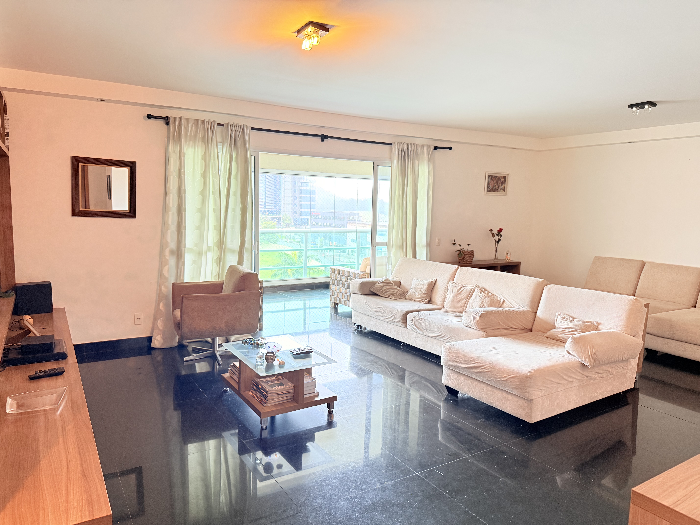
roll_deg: -0.8
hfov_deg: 71.6
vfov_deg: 56.8
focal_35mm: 24
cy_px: 262
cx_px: 350
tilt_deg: -6.8
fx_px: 485
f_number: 1.78
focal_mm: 6.76
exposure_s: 1/60
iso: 250
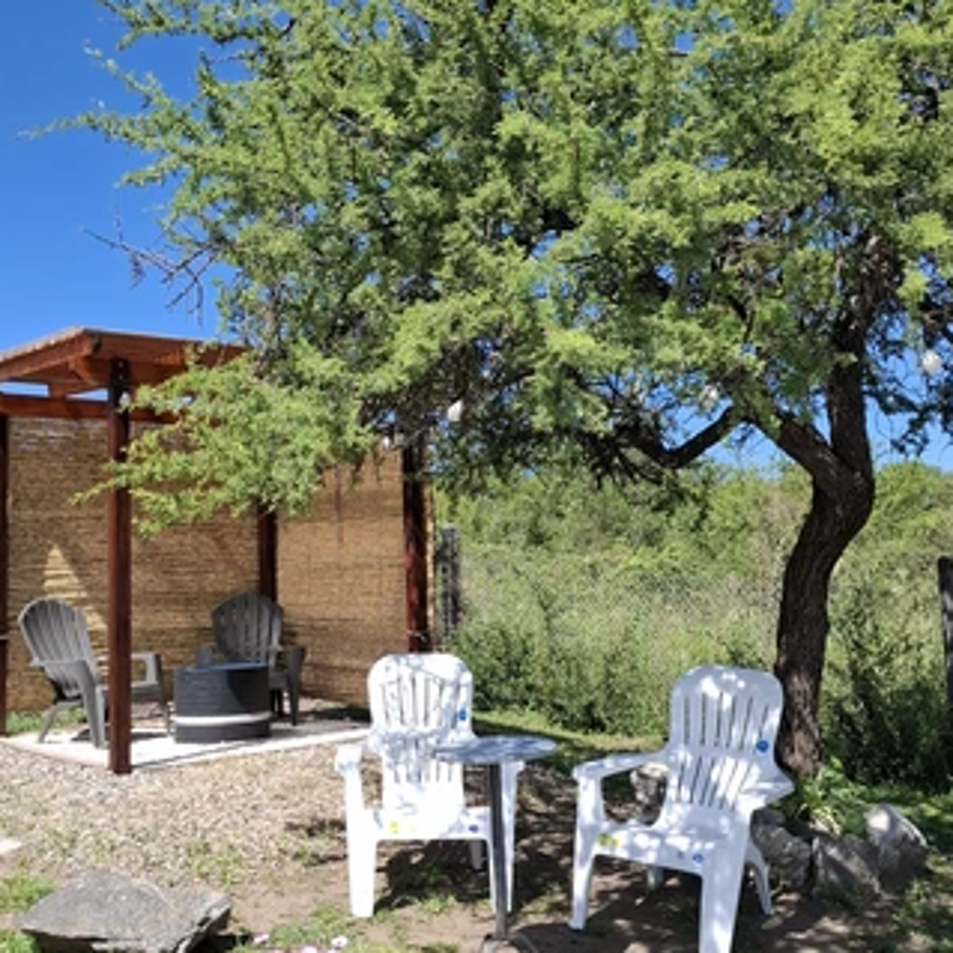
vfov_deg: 57.3
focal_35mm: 28
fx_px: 872
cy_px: 472
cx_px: 460
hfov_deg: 57.3
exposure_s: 1/1445
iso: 50
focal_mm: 5.54
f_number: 1.8
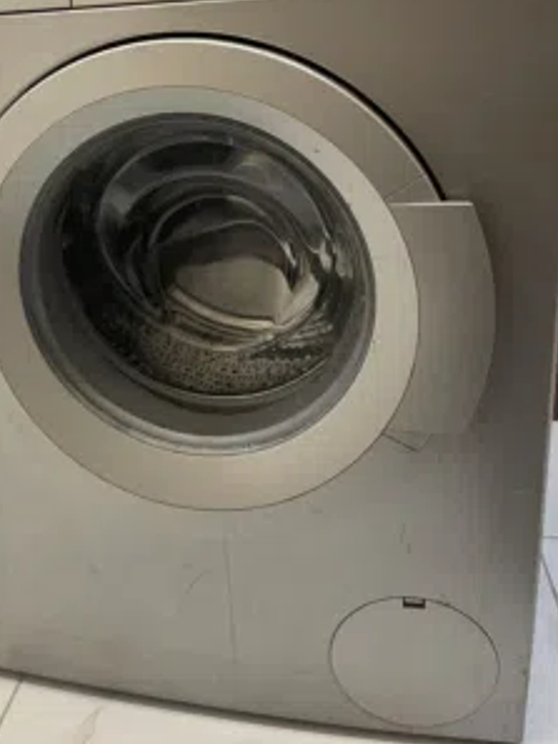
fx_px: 752
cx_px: 188
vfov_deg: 51.8
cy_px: 263
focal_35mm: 35
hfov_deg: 40.2
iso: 160
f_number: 1.6
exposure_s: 1/50
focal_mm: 4.2
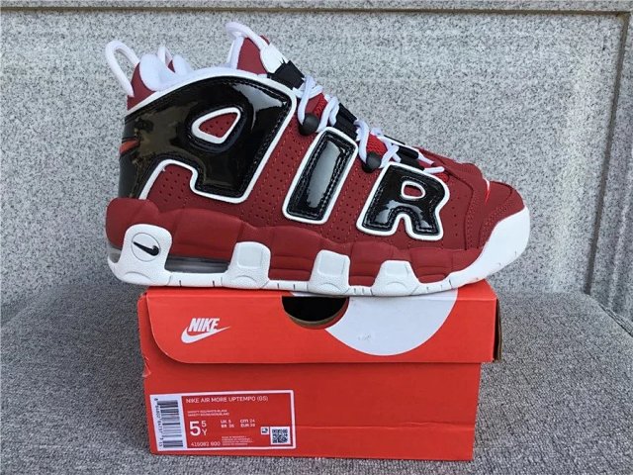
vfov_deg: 45.4
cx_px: 316
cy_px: 238
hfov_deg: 58.4
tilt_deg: -16.4
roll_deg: +0.2
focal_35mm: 31
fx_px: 567
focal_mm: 3.3
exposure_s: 1/525
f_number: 2.4
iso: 25
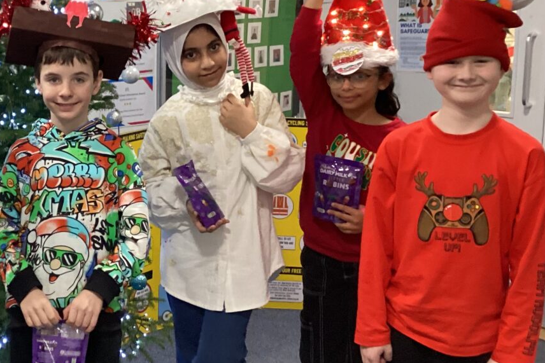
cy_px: 136
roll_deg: +0.5
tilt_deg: -8.4
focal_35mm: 61
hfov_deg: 31.3
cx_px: 53
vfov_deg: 22.2
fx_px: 924
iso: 320
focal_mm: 3.3
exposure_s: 1/50
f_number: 2.4
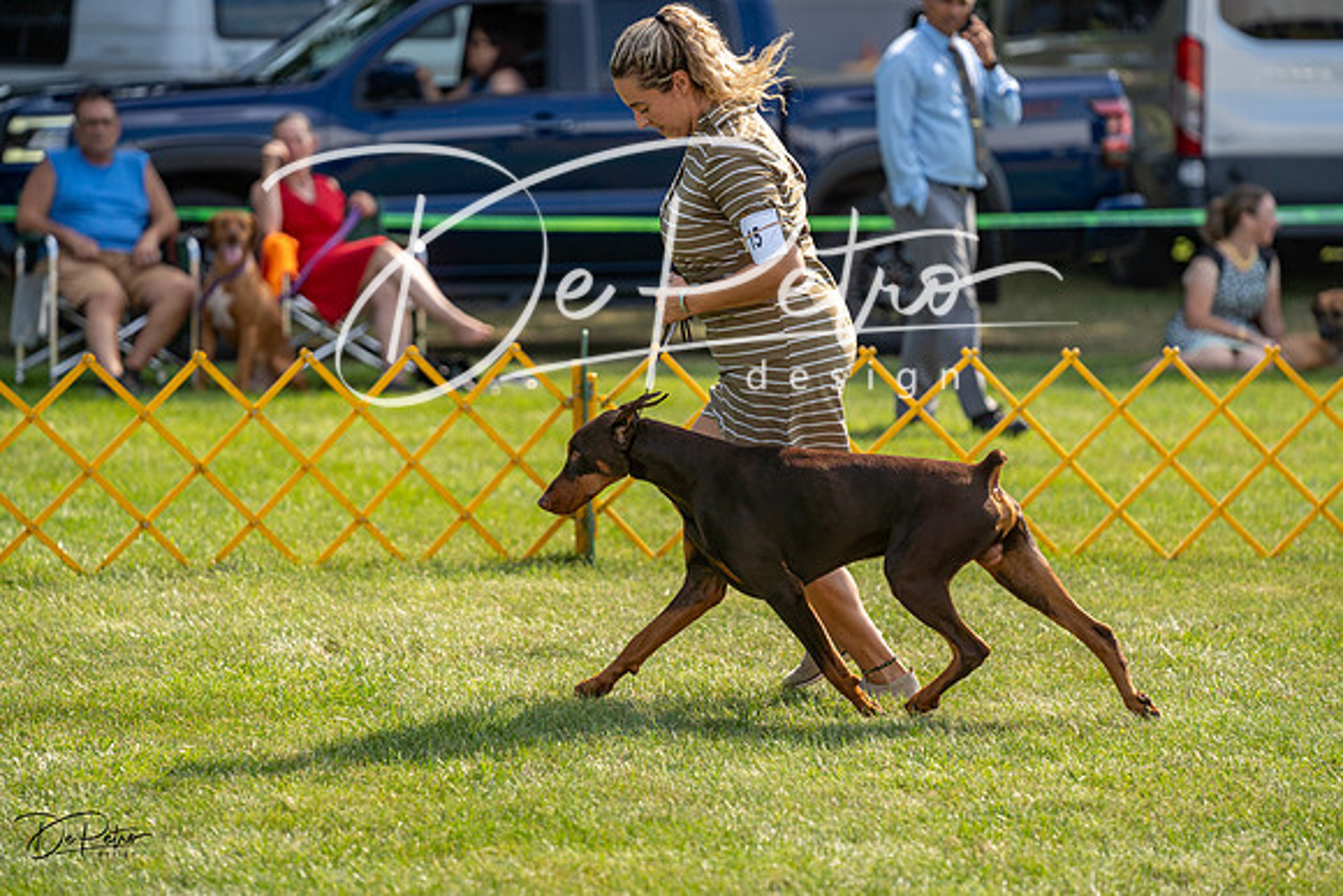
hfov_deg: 10.3
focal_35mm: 200
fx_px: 7463
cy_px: 448
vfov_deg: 6.9
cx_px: 672
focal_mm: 200
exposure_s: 1/1600
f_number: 3.5
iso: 200
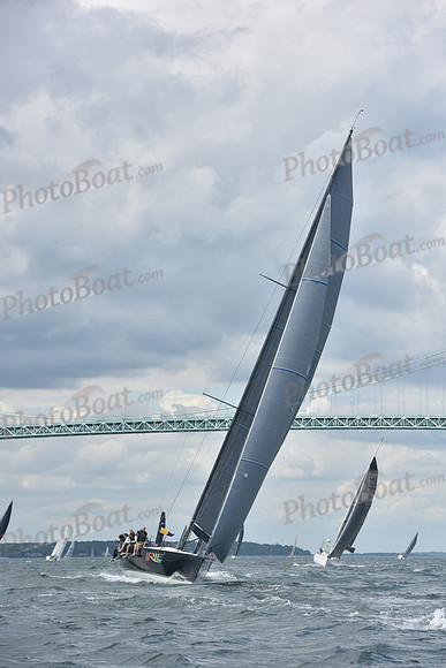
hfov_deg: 10.6
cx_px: 223
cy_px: 334
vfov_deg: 15.8
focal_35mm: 130
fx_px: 2414
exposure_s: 1/1000
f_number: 8
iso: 250
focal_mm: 130
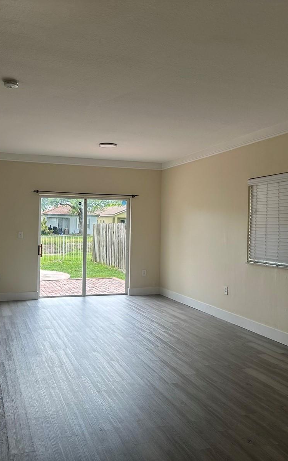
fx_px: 427
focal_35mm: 34
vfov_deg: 56.7
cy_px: 231
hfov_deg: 37.2
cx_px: 124
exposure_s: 1/145
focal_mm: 6.86
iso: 64
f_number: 1.78
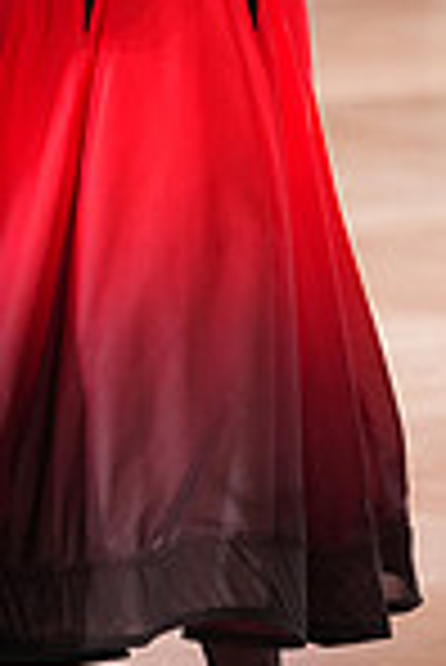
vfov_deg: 4.2
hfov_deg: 2.8
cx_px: -101
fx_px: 9102
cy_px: -212
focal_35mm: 491
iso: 2500
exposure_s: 1/640
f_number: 2.8
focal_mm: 125
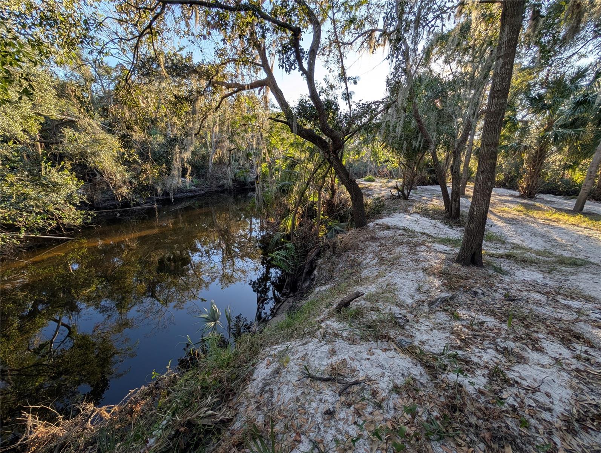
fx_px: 209
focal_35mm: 12
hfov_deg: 110.5
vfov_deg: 94.6
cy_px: 226
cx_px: 300
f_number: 1.7
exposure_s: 1/714
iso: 47
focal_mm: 2.02
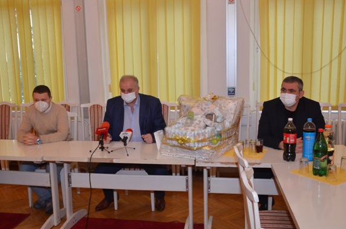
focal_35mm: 37
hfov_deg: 51.9
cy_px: 111
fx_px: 355
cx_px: 159
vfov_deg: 35.8
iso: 2000
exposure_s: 1/60
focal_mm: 22
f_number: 9
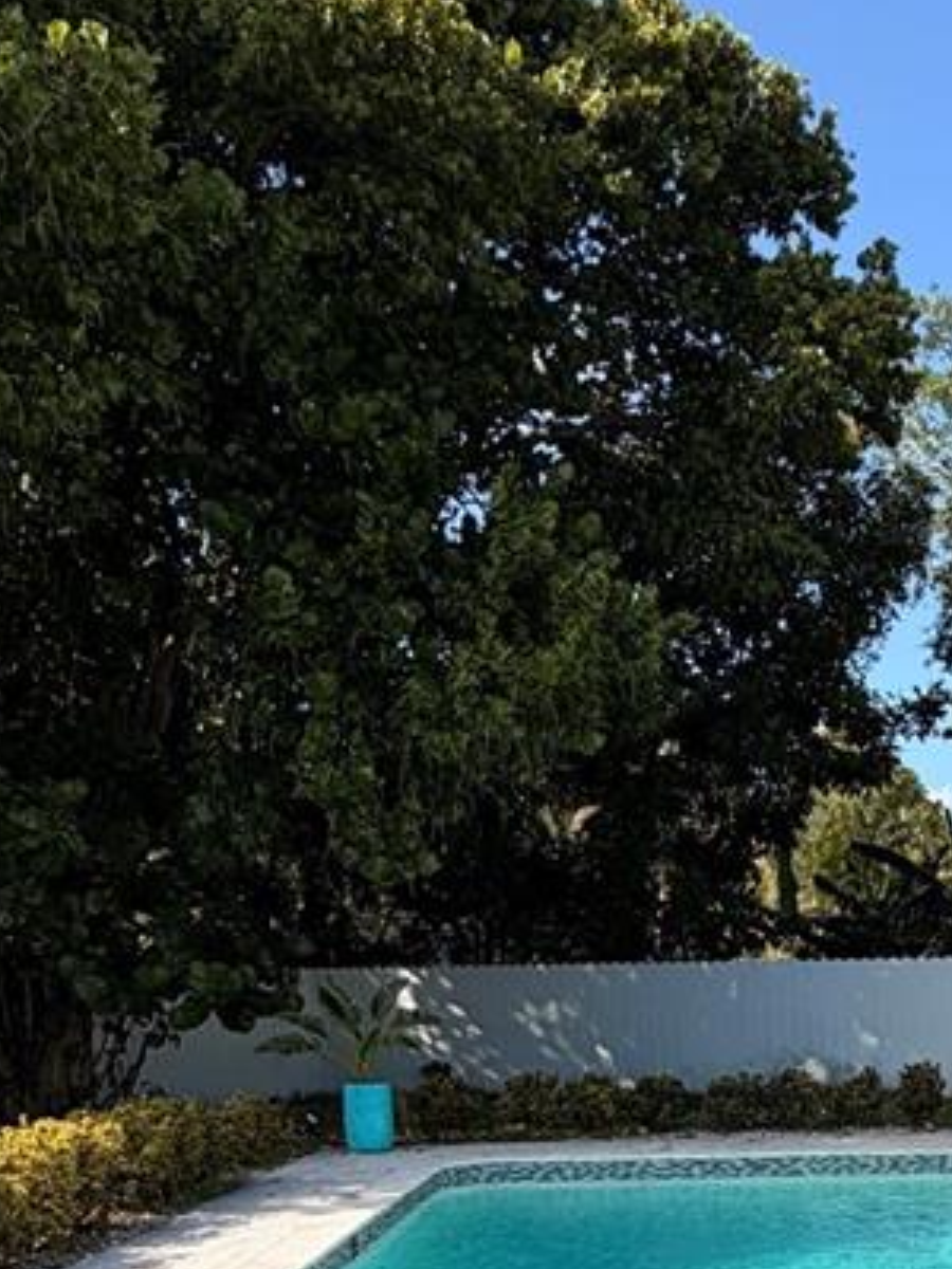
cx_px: 768
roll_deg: +0.5
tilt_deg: -8.9
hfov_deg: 33.3
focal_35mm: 42
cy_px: 1215
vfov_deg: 40.3
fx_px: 1540
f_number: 2.2
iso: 32
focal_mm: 2.22
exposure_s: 1/770
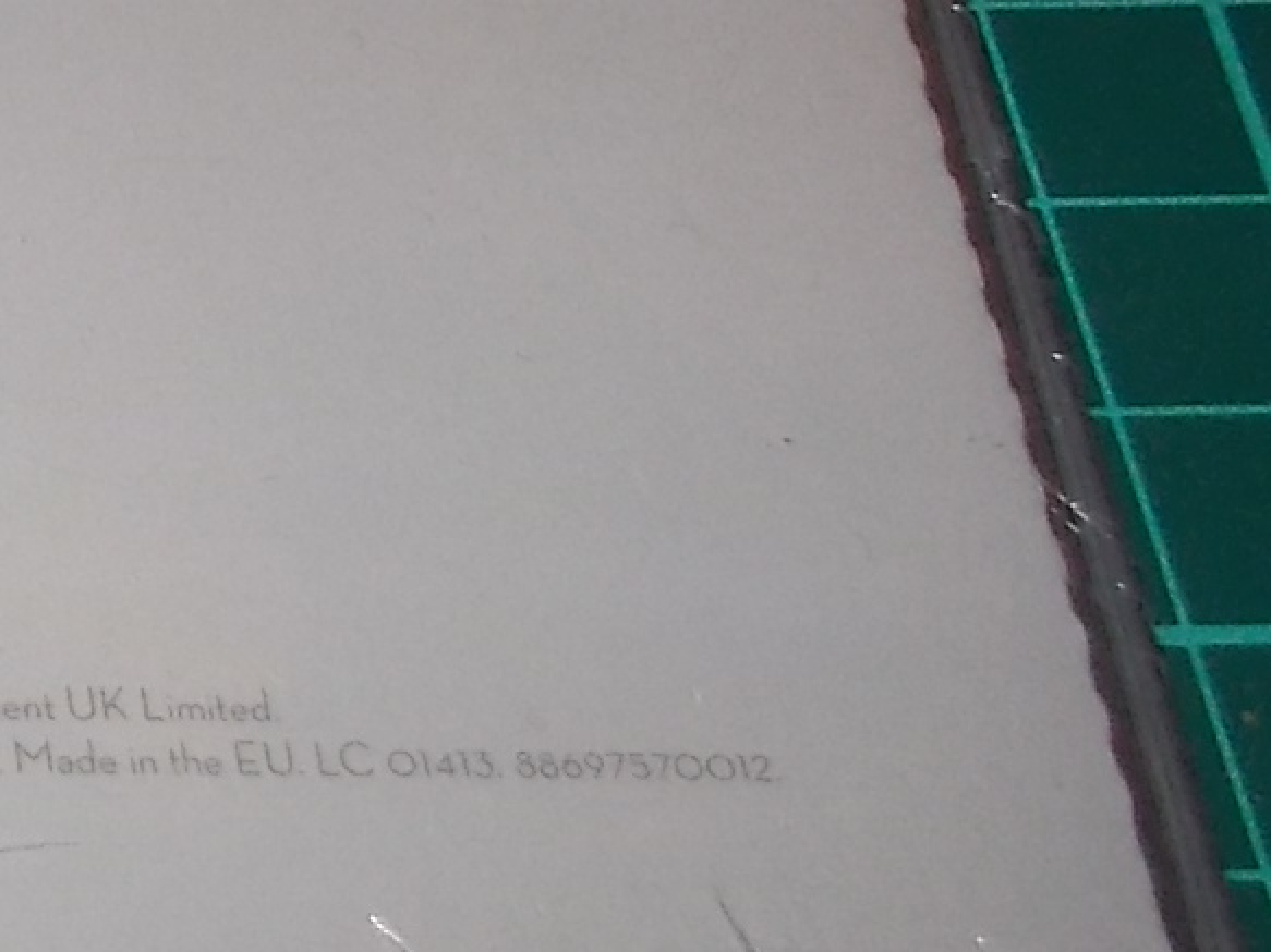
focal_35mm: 113
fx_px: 4148
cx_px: -907
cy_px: -11
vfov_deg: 12.9
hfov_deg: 15.4
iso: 200
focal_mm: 4.1
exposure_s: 1/30
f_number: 3.3
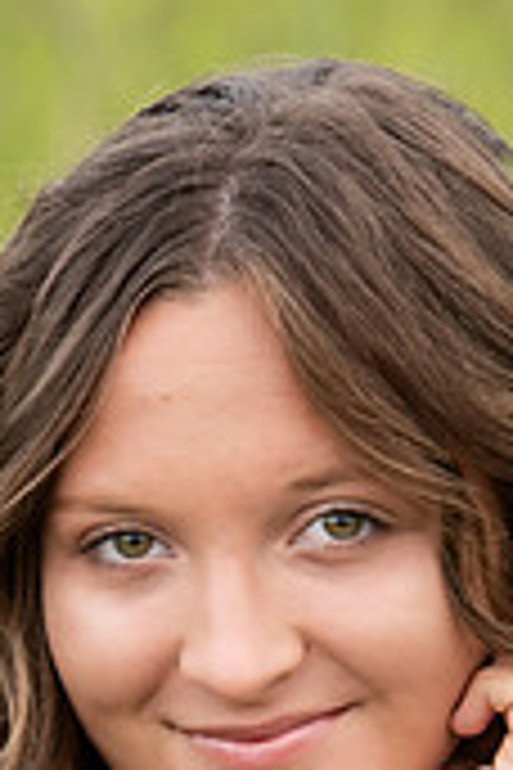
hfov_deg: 3.2
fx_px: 9255
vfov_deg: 4.7
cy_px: 991
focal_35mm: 433
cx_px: 180
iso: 800
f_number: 6.3
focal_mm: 165
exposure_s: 1/160
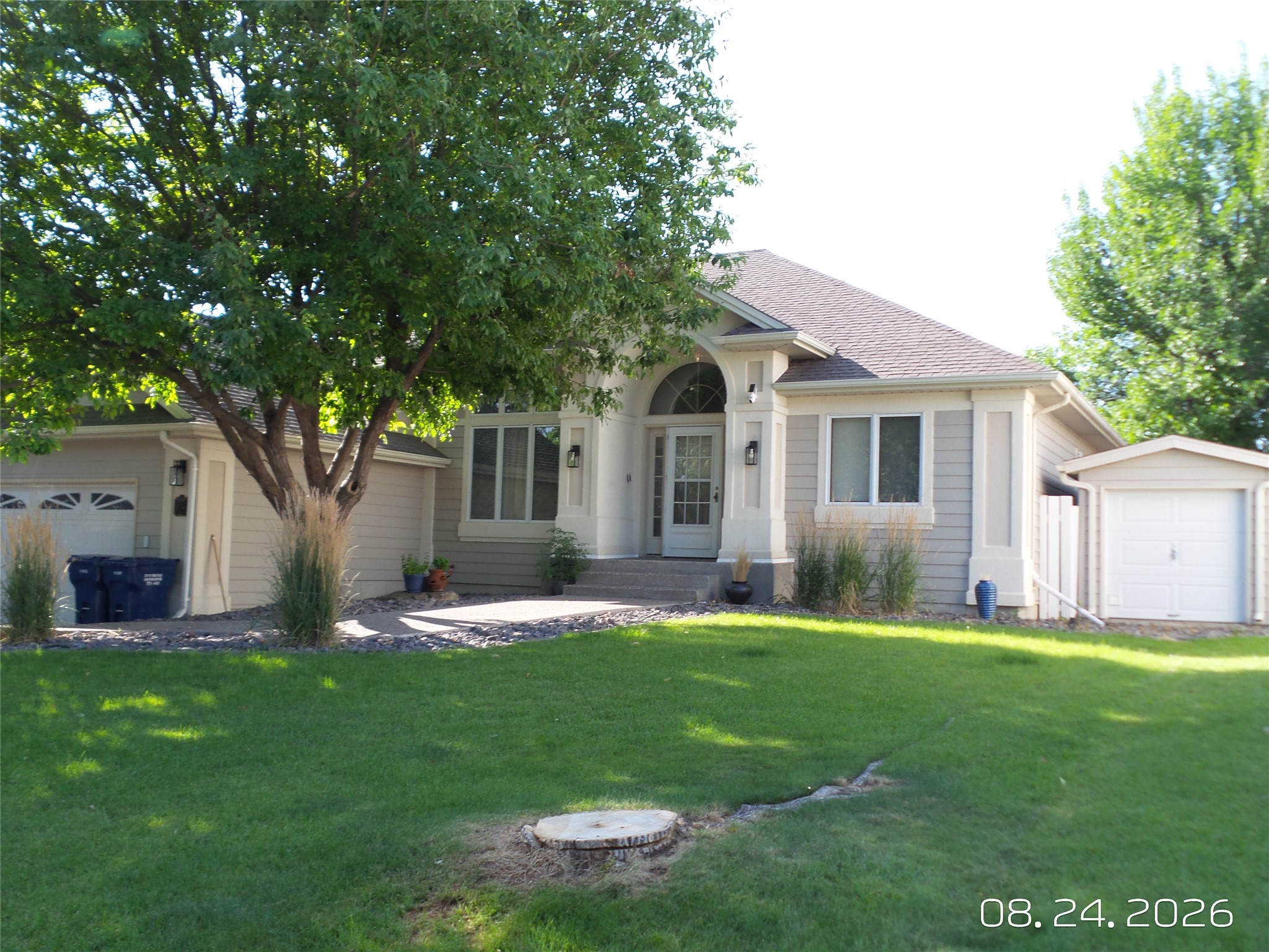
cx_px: 634
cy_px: 476
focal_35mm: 34
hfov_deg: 54.0
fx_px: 1246
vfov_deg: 41.8
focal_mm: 6.2
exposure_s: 1/200
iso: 100
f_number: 3.8
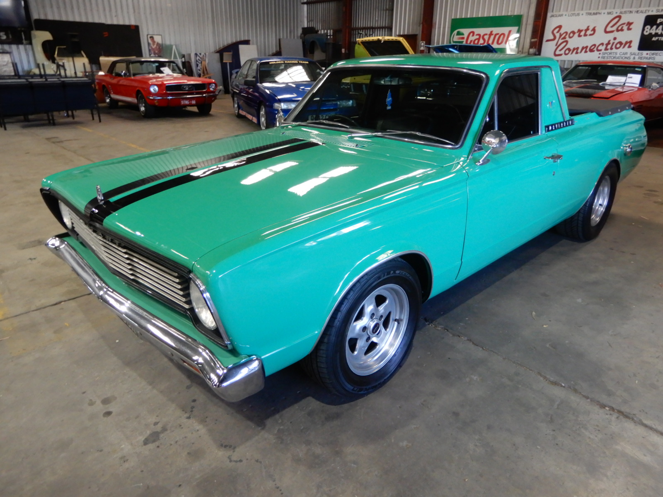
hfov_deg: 71.6
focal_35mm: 24
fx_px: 460
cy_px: 248
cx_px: 332
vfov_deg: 56.8
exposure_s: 1/30
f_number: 3.4
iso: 360
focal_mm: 4.3
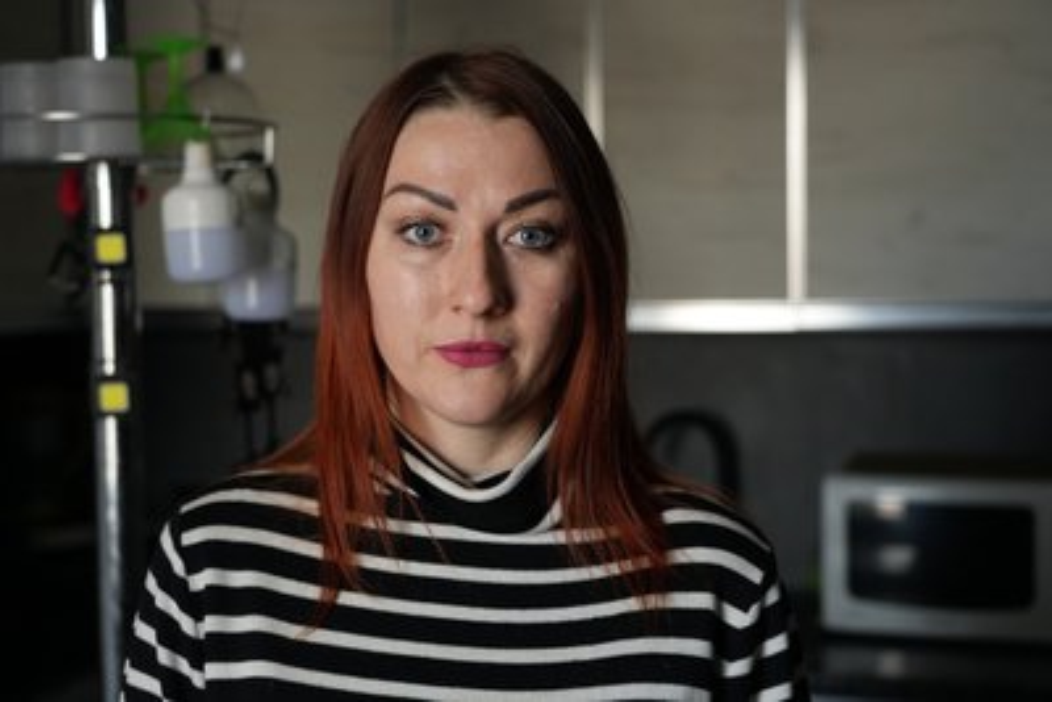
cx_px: 526
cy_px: 351
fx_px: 1666
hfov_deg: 35.0
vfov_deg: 23.8
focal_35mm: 57
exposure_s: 1/200
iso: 3200
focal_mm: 57
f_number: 4
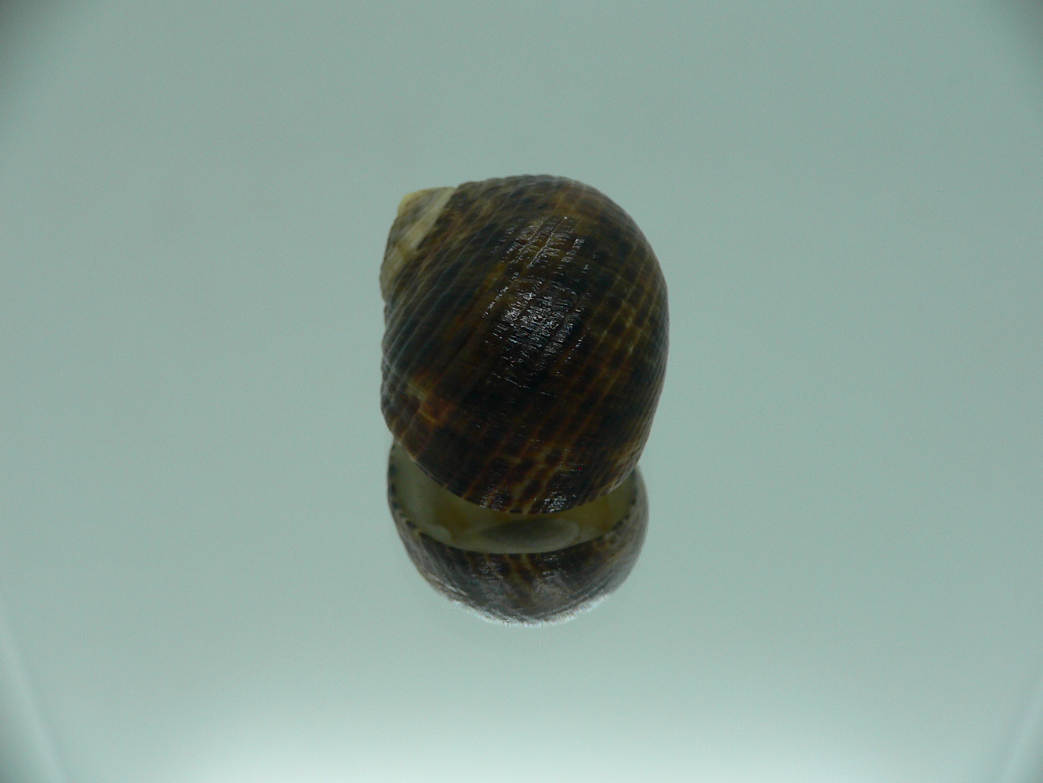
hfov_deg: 52.6
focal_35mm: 35
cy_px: 392
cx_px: 522
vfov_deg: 40.7
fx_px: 1055
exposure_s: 1/60
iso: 80
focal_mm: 4.6
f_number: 2.8
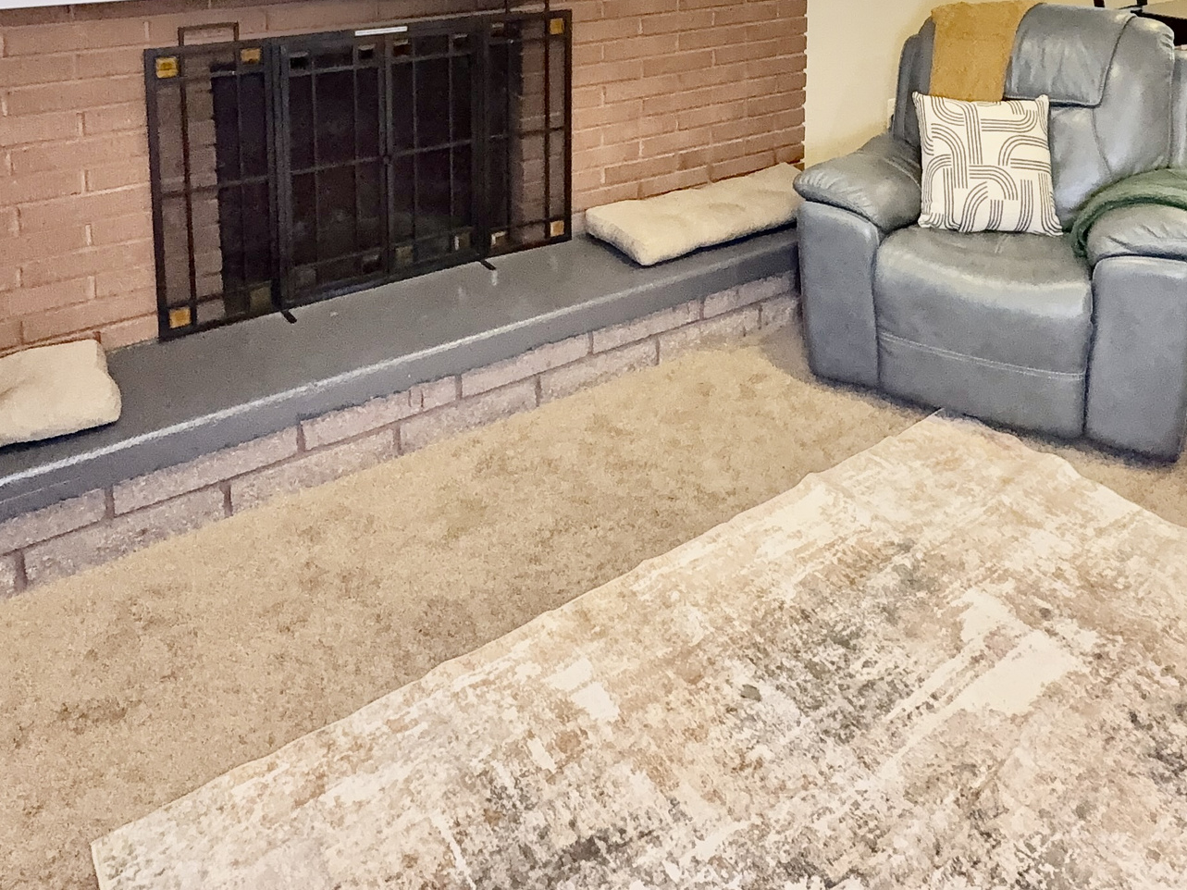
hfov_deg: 57.9
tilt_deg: -6.5
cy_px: -19
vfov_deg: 39.5
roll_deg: -0.5
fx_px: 1063
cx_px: 707
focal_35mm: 31
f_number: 2.2
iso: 250
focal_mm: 2.22
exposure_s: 1/60
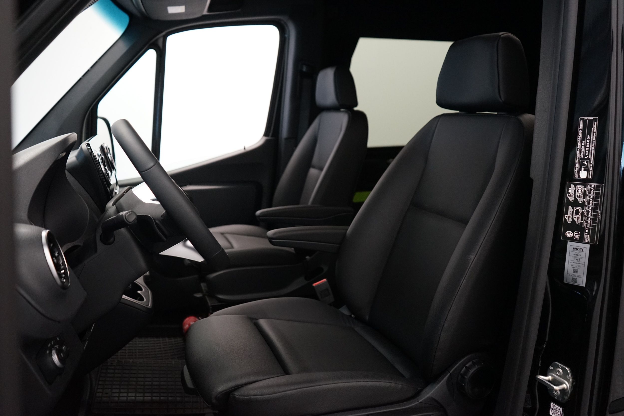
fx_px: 485
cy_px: 208
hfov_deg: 65.5
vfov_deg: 46.4
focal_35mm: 28
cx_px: 312
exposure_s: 1/160
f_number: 3.5
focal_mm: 28
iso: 3200
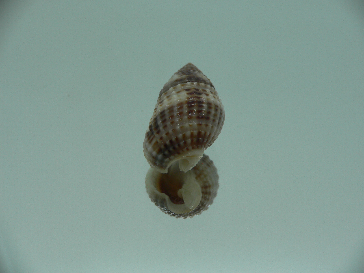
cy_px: 136
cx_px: 182
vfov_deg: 40.7
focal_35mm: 35
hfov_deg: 52.6
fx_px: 368
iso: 80
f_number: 2.8
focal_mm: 4.6
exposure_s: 1/60
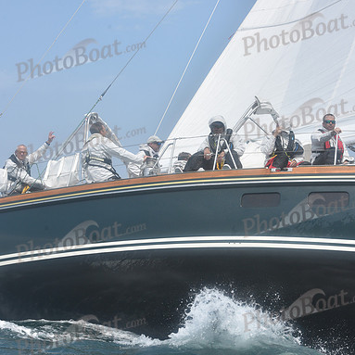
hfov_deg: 19.3
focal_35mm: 90
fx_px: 1044
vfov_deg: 19.3
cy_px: 178
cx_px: 195
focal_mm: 70
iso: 320
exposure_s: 1/800
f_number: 10
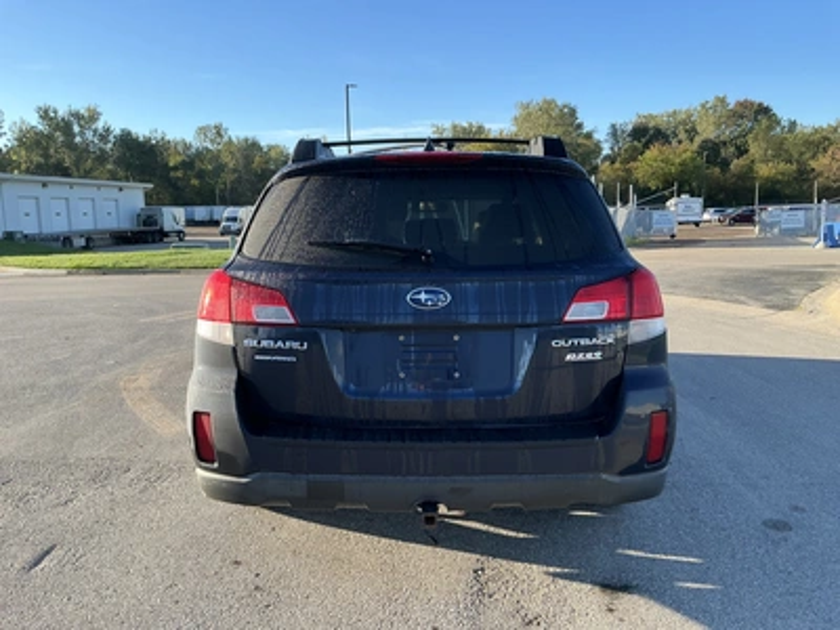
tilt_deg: -6.9
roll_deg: +1.7
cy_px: 315
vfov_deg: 49.7
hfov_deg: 63.4
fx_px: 679
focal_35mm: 28
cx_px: 420
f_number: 1.8
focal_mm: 3
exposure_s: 1/435
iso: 25
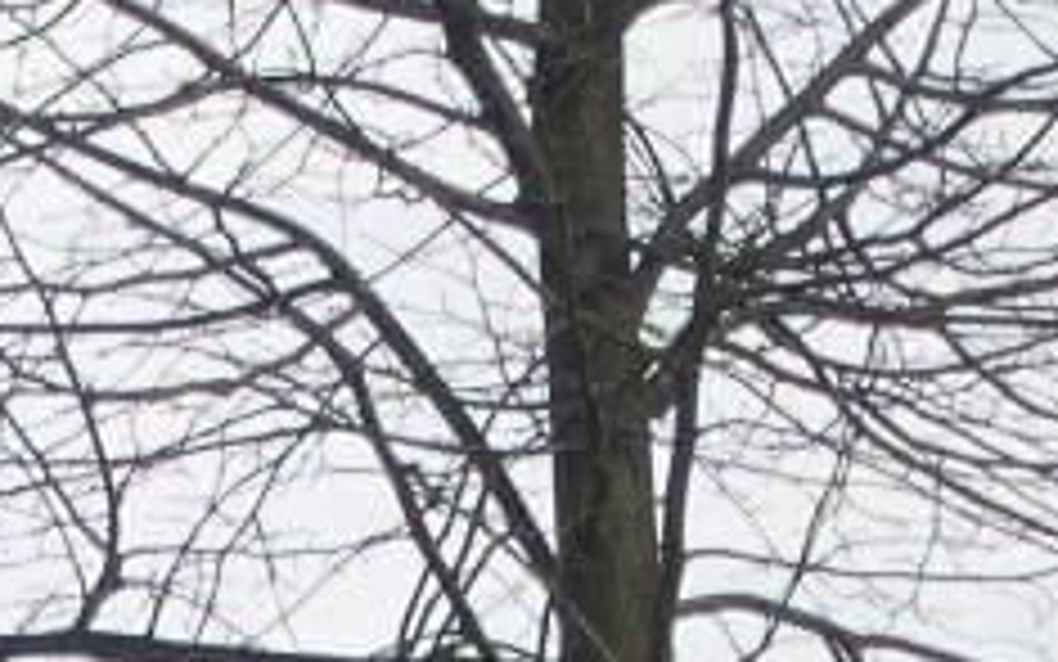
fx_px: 11594
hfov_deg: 5.2
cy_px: 1680
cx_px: -171
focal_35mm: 402
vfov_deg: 3.2
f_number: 4.4
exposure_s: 1/268
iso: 100
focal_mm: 18.4
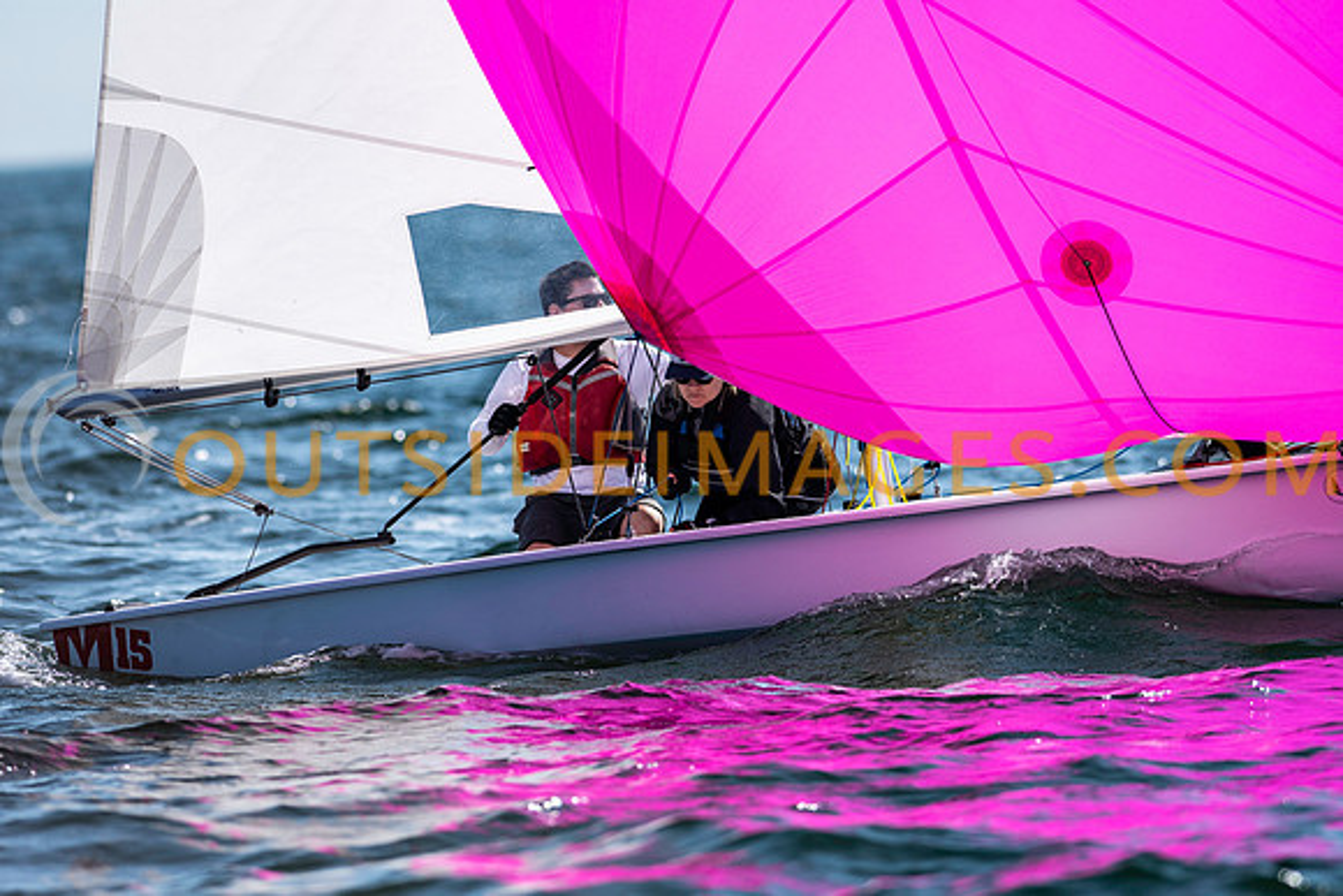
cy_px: 448
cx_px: 672
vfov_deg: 3.1
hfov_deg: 4.6
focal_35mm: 450
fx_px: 16791
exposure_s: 1/4000
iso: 200
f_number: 5
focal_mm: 300
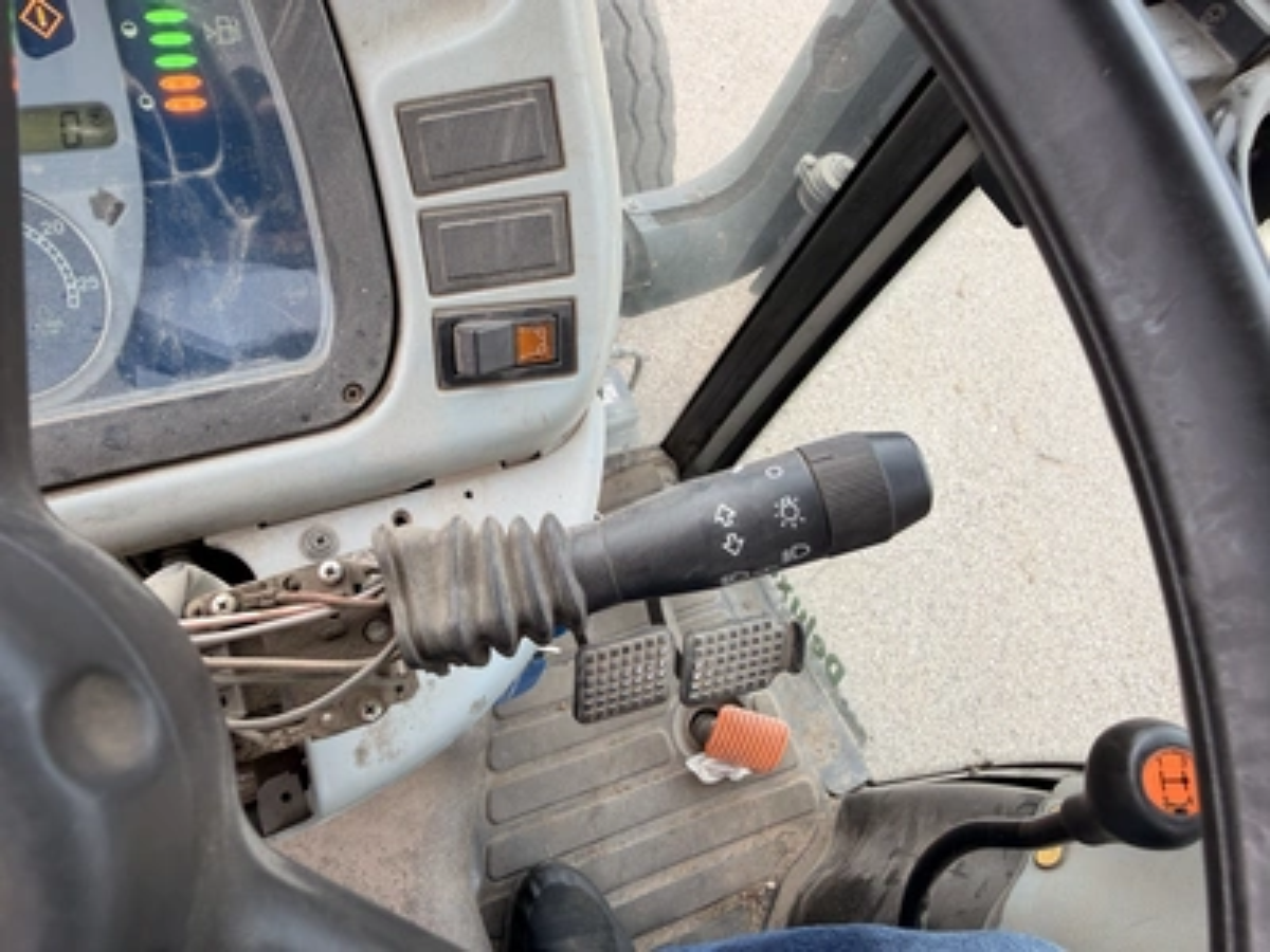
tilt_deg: -58.6
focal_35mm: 24
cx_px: 635
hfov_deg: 71.6
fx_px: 881
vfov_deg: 56.8
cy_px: 476
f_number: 2.2
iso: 40
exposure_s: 1/109
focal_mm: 2.22
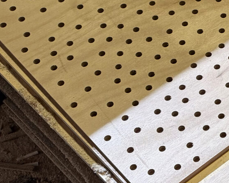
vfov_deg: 14.2
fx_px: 732
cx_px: 448
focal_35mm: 108
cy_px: 45
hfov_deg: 14.8
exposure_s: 1/50
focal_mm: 6.76
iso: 250
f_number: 1.78
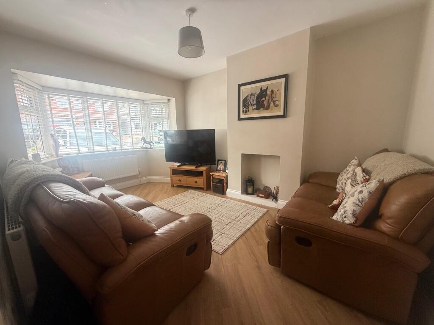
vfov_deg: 85.7
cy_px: 162
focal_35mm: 14
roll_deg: +0.9
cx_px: 217
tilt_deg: -9.8
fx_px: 176
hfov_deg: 102.1
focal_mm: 2.22
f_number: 2.2
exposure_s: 1/99
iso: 200
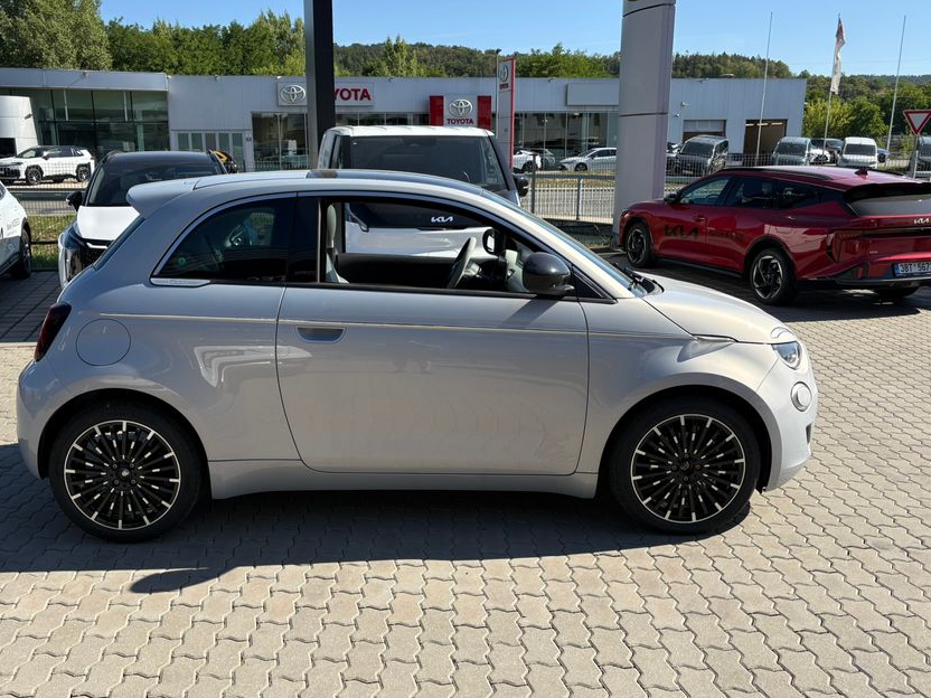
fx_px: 861
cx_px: 413
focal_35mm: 32
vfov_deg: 44.2
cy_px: 351
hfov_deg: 56.7
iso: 50
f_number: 1.6
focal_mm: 5.96
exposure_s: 1/2364
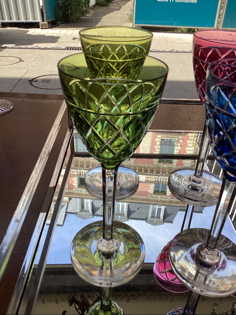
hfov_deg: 45.4
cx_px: 118
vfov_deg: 58.4
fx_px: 282
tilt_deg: -35.3
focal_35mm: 31
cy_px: 158
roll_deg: -2.8
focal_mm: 3.3
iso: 25
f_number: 2.4
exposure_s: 1/566
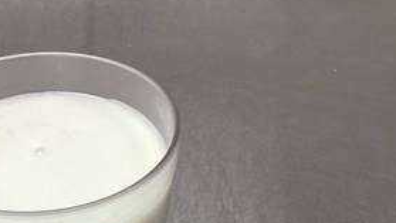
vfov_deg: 16.0
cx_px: 82
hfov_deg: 29.1
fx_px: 746
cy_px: 303
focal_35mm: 71
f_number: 2.4
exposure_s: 1/60
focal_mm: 3.3
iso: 50
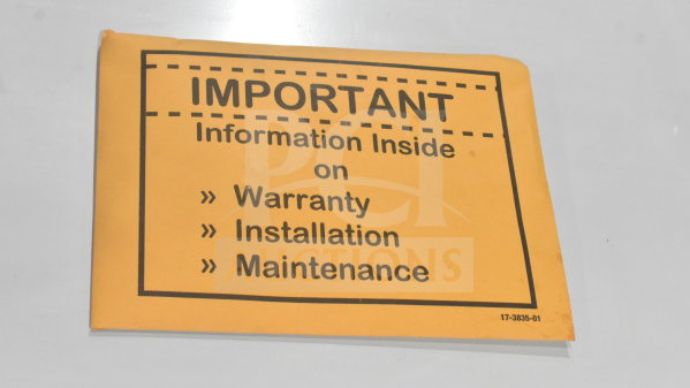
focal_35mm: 64
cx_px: 343
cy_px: 201
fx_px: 1171
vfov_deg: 18.8
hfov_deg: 32.8
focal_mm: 40
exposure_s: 1/500
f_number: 11
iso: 6400
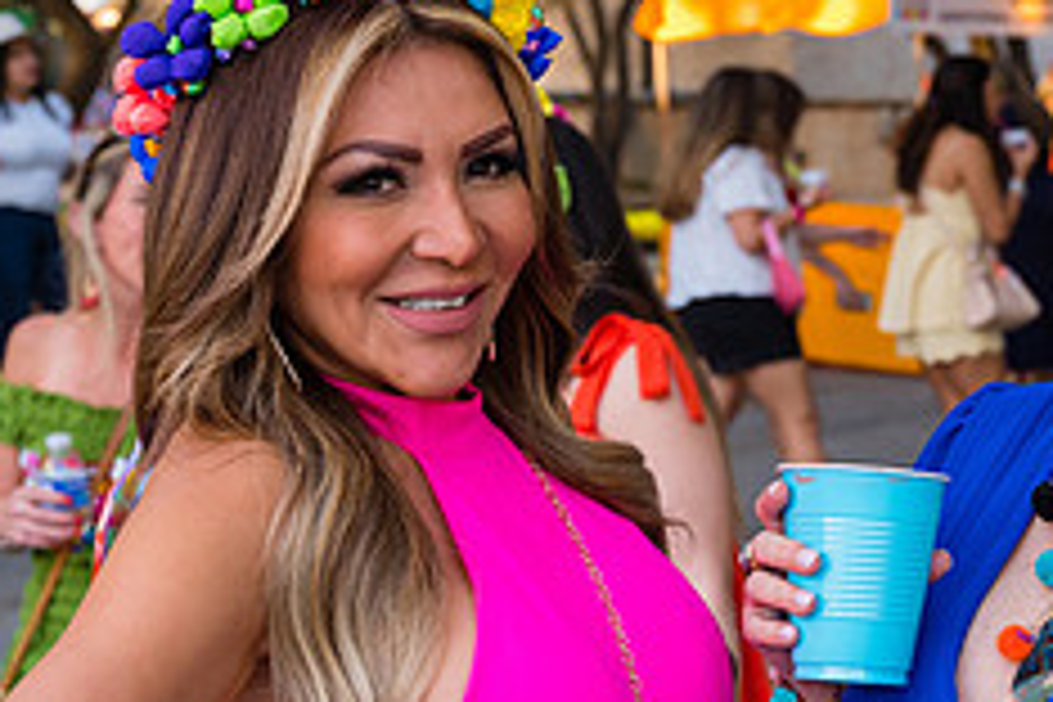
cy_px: 410
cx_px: 850
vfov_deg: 12.0
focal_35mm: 114
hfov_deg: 17.8
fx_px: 3334
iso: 1250
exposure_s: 1/320
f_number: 5.6
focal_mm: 46
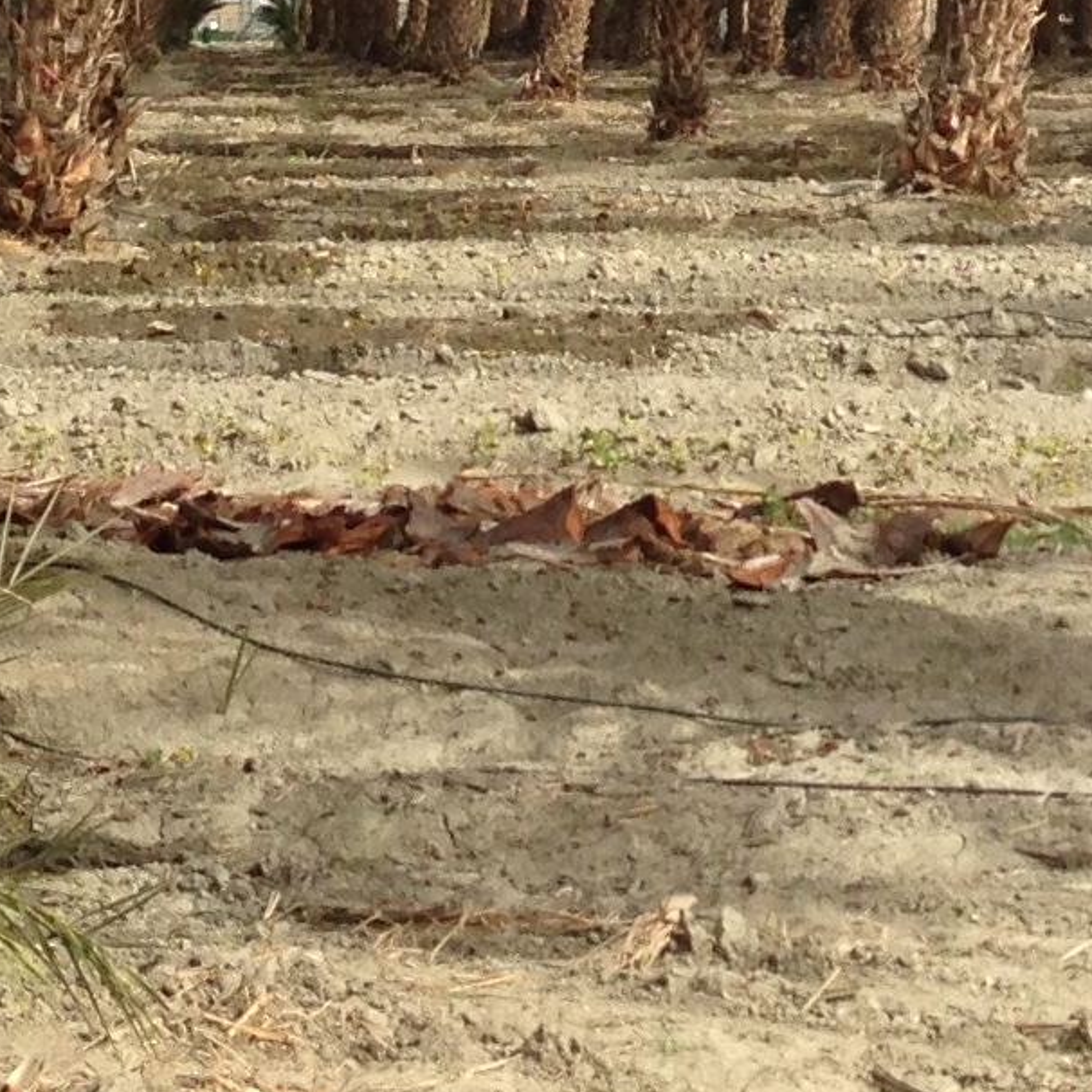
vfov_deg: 11.0
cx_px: 980
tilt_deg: -1.3
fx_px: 5603
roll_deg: -1.6
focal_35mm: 157
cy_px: -175
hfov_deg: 11.1
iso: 50
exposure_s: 1/1427
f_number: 2.4
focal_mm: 4.12
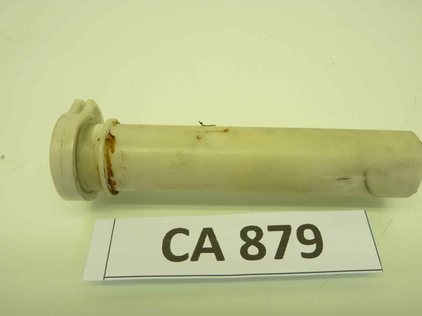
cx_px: 222
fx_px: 341
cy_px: 175
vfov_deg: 49.6
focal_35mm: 28
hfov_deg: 63.4
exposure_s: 1/40
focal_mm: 4.1
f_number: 3.3
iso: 80
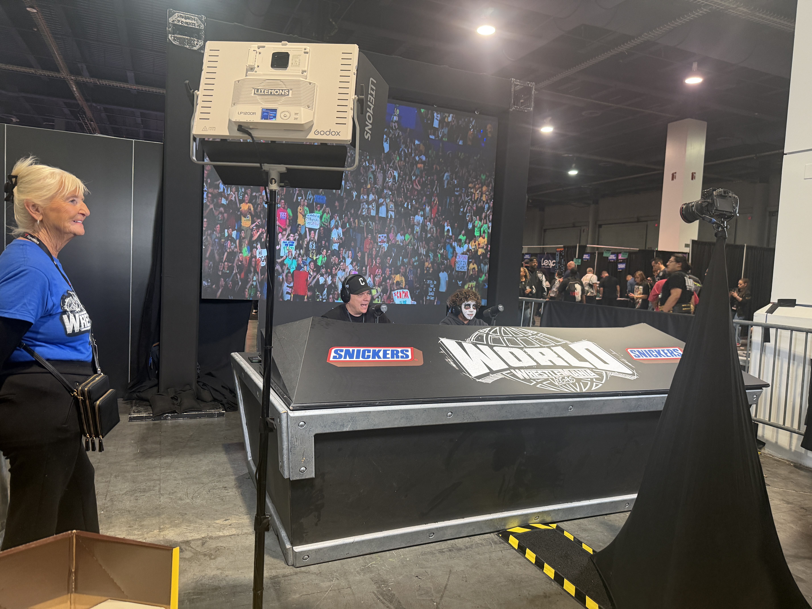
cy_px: 304
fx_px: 563
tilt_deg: -3.1
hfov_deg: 71.6
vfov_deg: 56.8
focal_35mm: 24
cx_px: 406
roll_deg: -3.2
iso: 250
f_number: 1.78
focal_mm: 6.76
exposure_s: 1/60
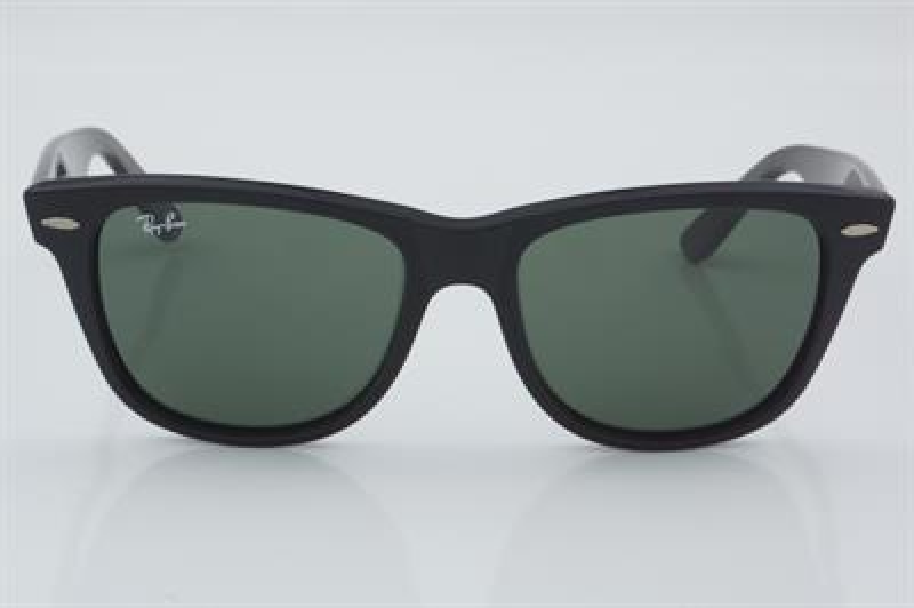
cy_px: 304
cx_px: 457
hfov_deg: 24.6
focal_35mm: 82
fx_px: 2093
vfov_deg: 16.5
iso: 100
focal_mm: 55
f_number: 32
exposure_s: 1/4
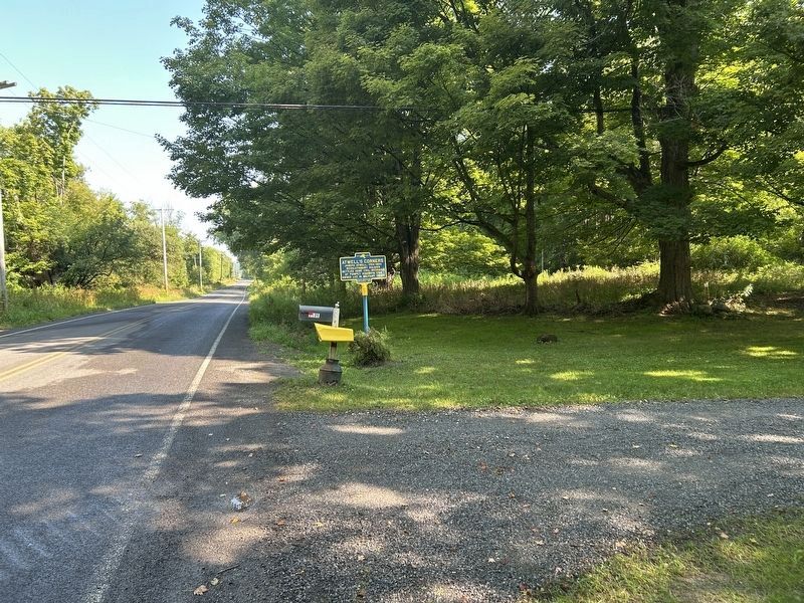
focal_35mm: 26
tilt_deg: -2.4
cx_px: 402
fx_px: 604
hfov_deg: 67.3
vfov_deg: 53.1
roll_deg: -0.1
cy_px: 302
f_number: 1.5
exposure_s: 1/235
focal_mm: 5.7
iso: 40
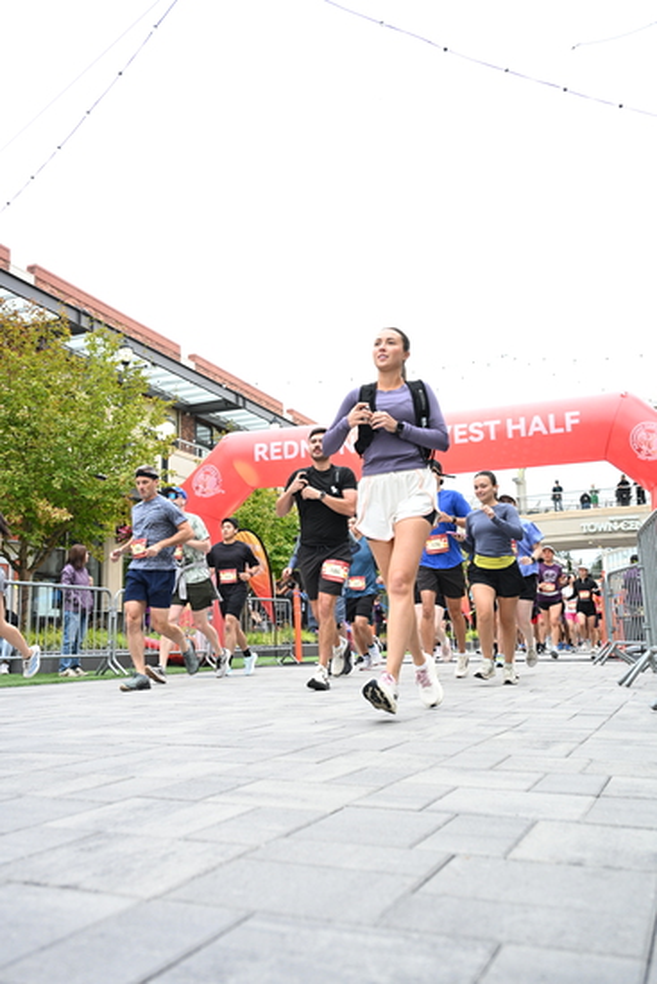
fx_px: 848
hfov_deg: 42.3
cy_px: 492
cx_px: 328
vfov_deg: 60.3
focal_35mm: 31
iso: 2000
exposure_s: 1/640
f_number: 4
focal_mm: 31
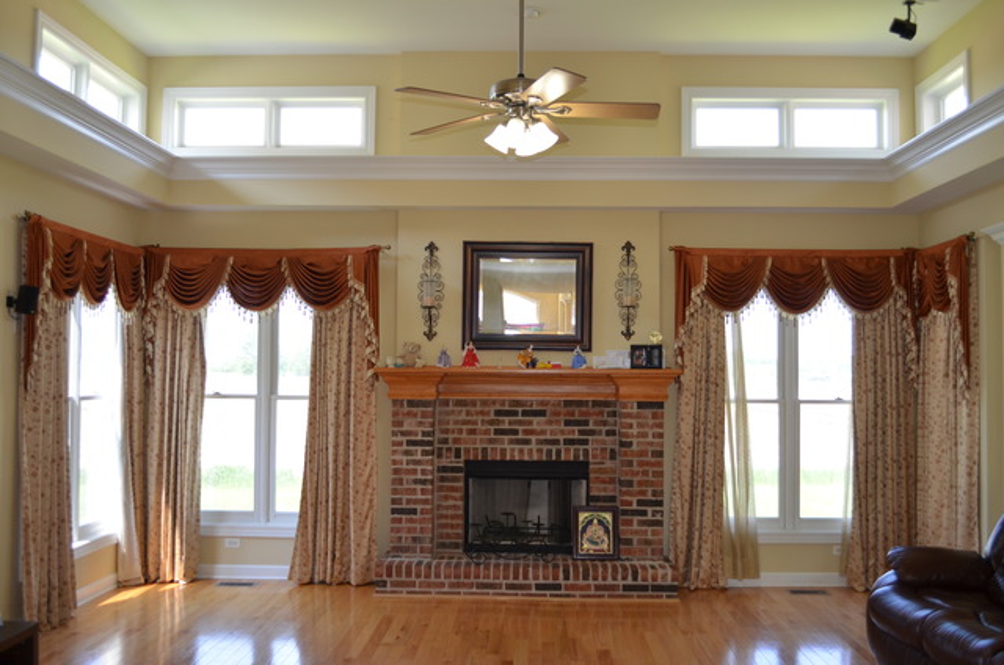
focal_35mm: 33
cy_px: 332
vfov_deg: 39.8
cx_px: 502
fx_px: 918
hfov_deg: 57.3
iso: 400
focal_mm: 22
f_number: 4
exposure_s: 1/60
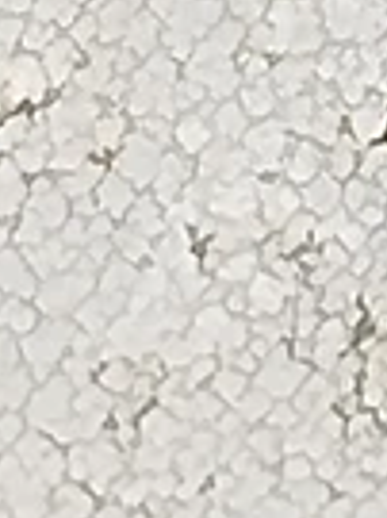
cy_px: -288
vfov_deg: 3.6
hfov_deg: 2.7
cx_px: 448
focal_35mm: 554
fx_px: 8271
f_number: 1.7
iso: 100
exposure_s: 1/50
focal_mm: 5.31
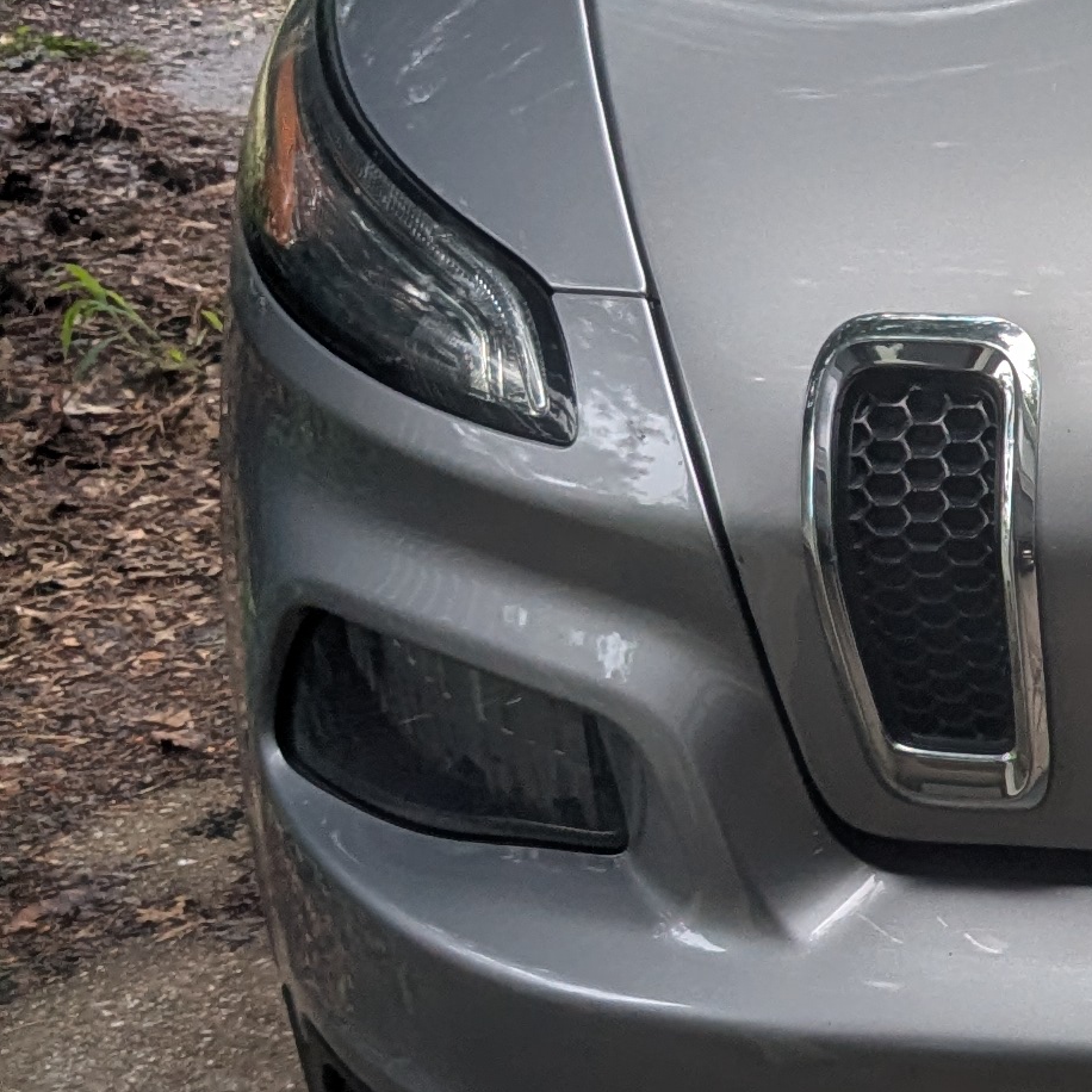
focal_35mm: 105
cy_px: 503
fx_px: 3747
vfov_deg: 16.6
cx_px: 1800
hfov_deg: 15.0
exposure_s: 1/754
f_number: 1.73
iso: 55
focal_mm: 4.38
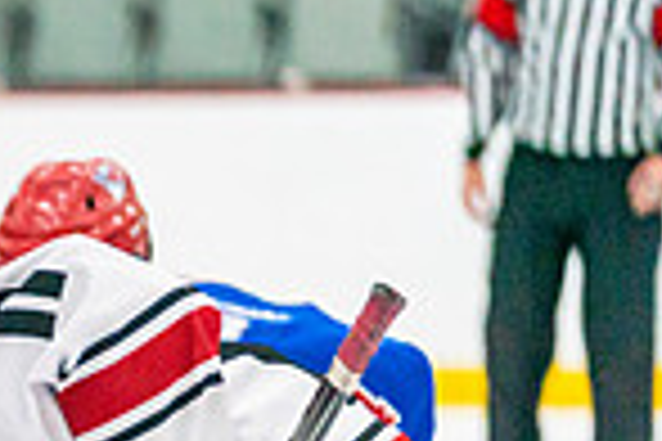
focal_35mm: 575
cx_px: -599
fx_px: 10573
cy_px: 826
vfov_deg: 2.4
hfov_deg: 3.6
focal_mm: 146
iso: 3200
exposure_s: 1/1250
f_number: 2.8
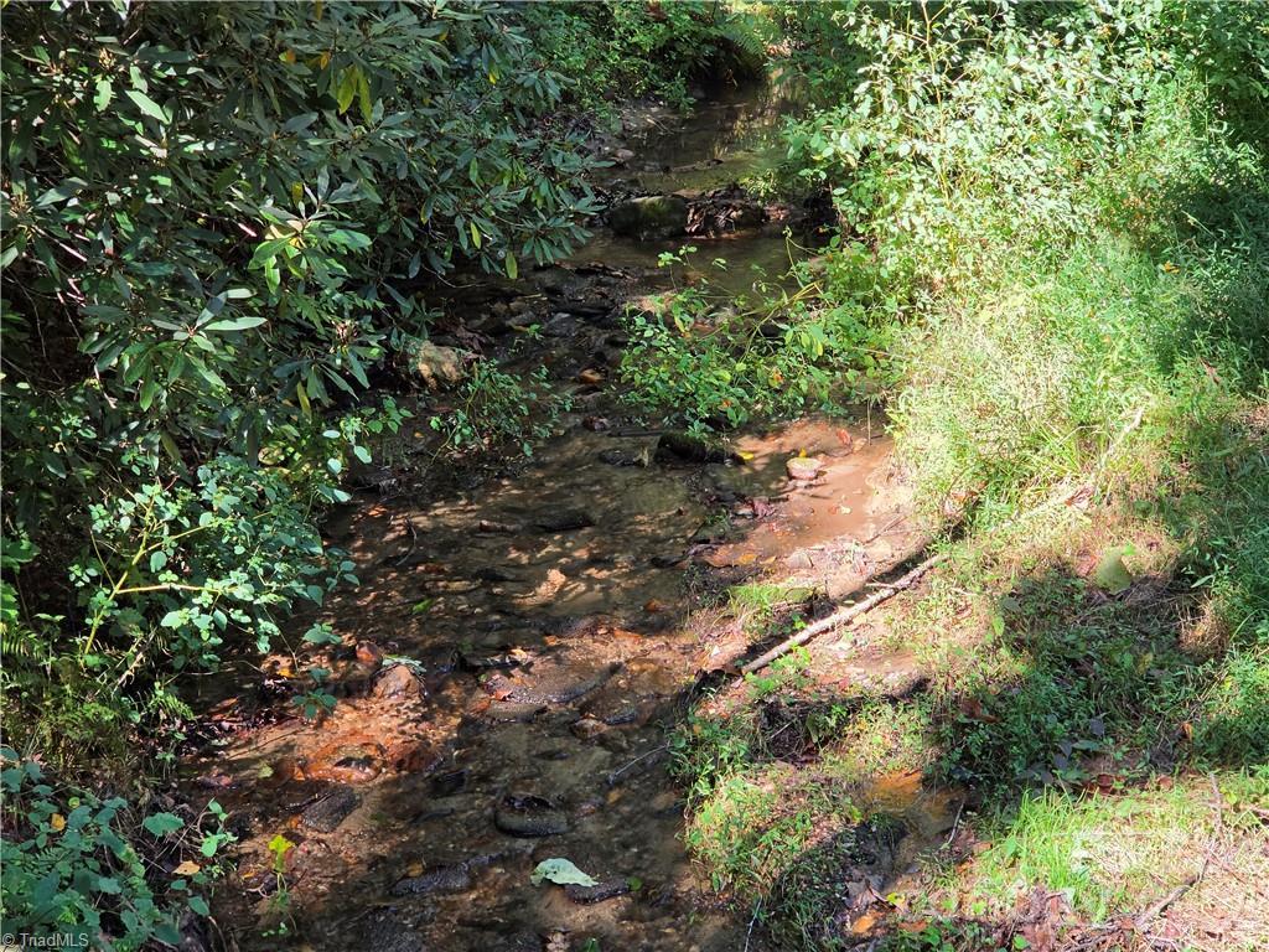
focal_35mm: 69
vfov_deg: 21.3
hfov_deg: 28.2
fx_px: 2529
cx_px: 634
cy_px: 476
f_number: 2.4
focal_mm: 7
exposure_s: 1/120
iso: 32
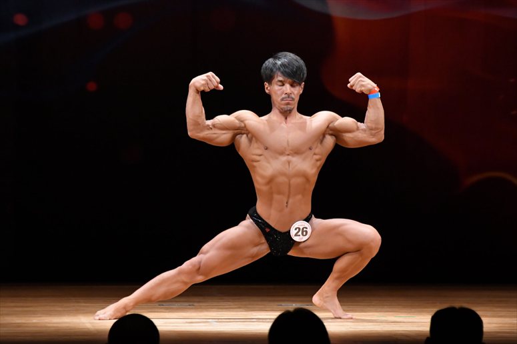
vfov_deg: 4.6
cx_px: 258
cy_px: 172
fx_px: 4306
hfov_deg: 6.9
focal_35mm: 300
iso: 4000
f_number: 5.6
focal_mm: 200
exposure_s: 1/400
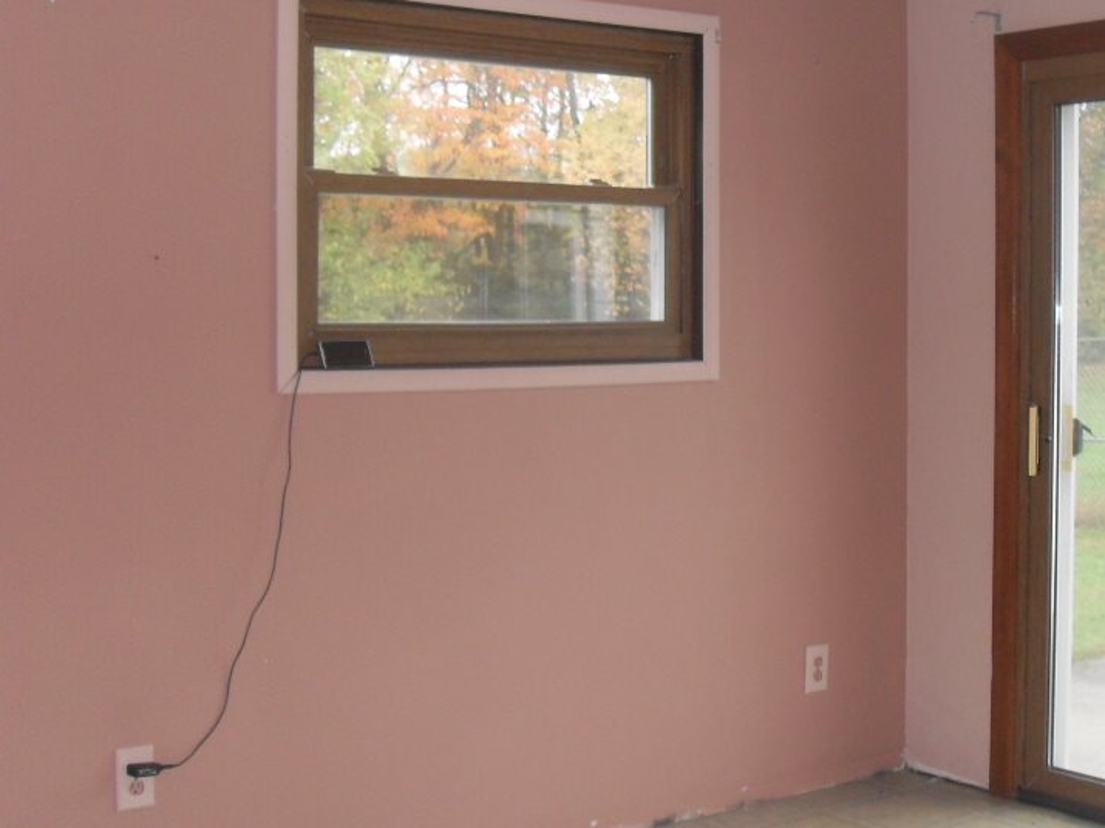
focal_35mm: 53
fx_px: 1692
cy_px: 334
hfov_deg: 35.6
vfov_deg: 27.5
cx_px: 785
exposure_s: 1/45
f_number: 2.8
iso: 160
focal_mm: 6.3
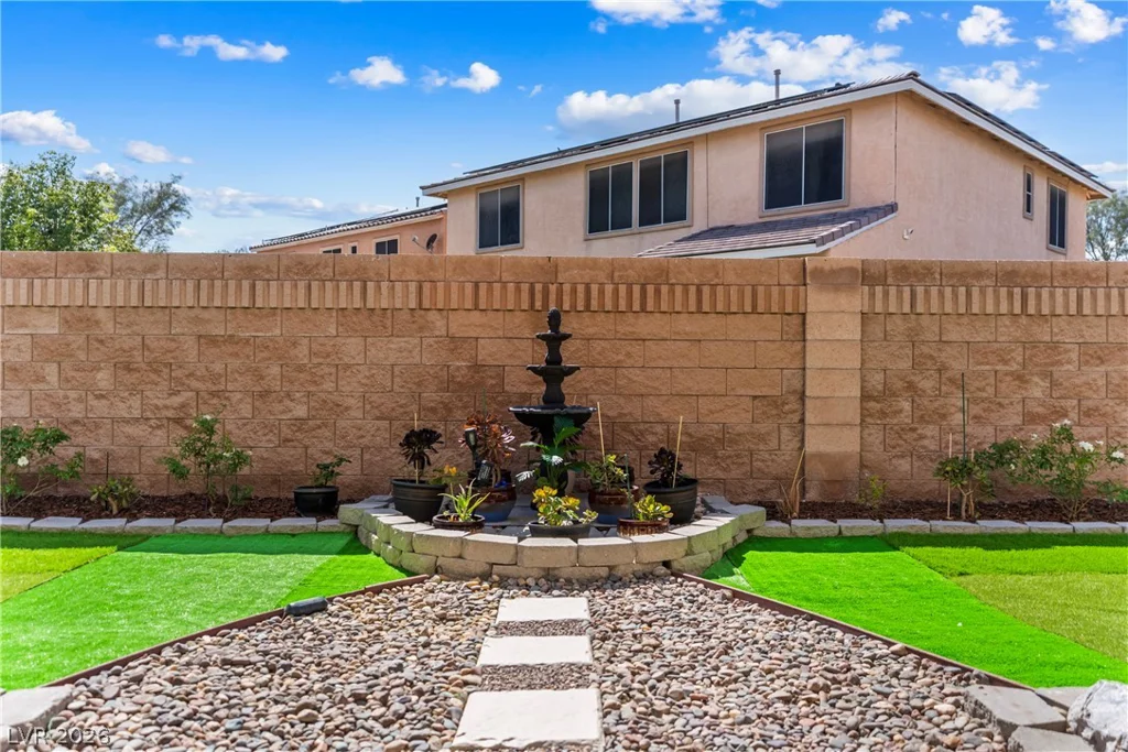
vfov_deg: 46.4
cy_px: 376
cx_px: 564
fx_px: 877
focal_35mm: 28
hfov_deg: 65.5
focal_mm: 28
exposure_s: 1/8000
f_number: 2.8
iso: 400
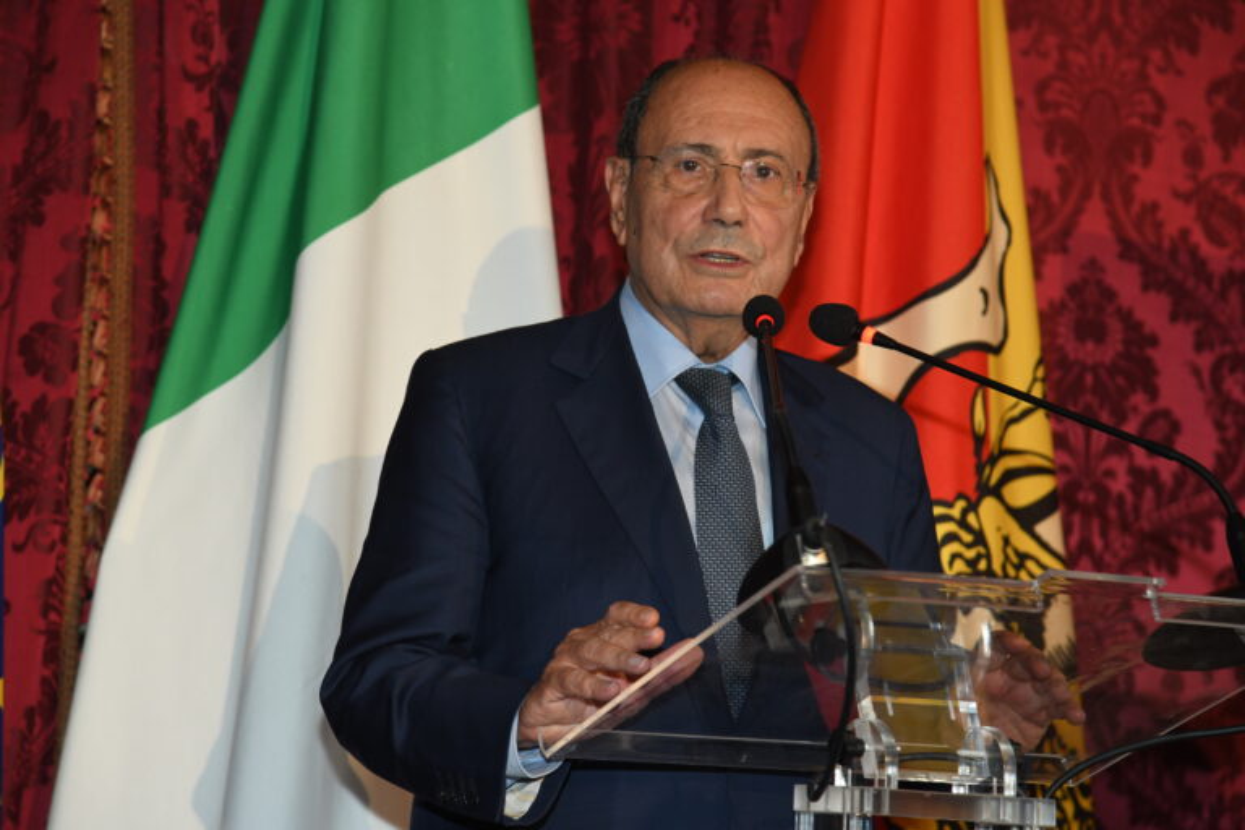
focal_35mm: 120
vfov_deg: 11.4
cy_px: 415
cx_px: 622
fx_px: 4150
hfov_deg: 17.1
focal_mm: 120
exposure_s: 1/80
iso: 800
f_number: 5.6
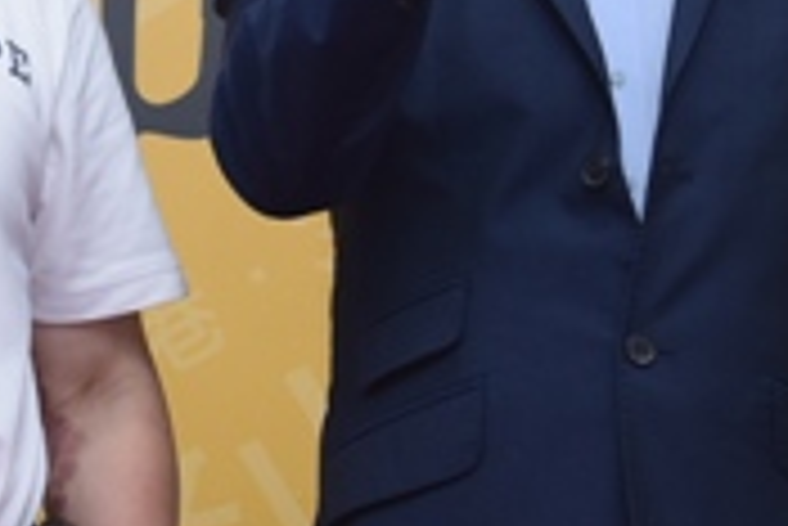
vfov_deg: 6.2
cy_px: 74
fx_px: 4863
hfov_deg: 9.2
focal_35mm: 222
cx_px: -63
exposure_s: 1/160
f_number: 4
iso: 800
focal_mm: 38
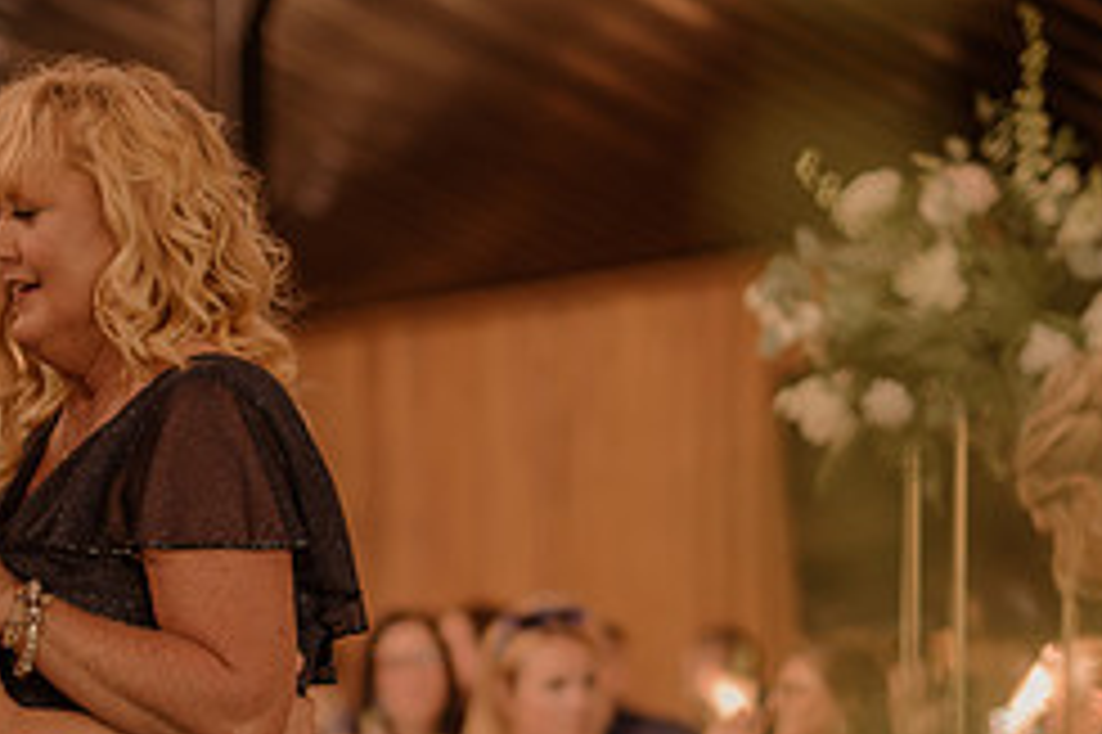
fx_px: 4313
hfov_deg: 14.5
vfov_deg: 9.6
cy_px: 820
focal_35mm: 141
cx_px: 345
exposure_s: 1/200
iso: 200
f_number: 2
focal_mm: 50
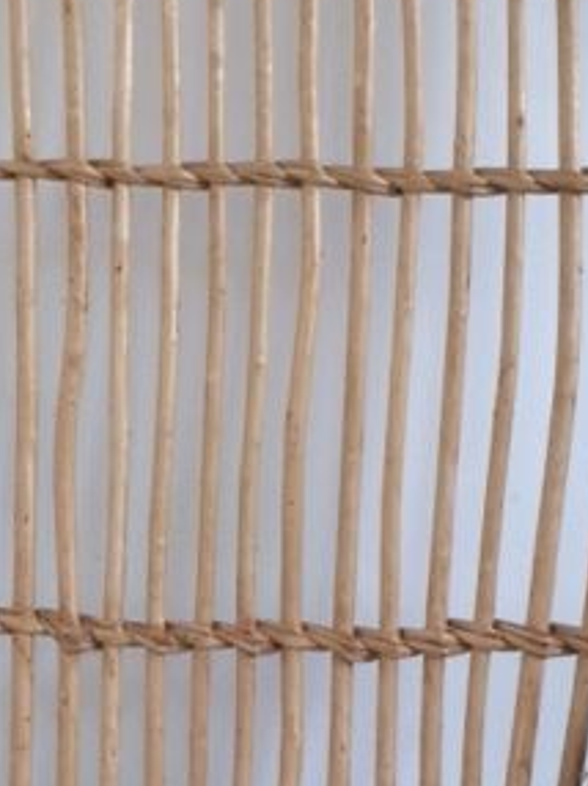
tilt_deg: -4.8
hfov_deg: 22.3
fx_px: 1474
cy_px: 486
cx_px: 118
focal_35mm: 65
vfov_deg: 29.7
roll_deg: +0.0
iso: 40
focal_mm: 4.15
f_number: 2.2
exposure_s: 1/33
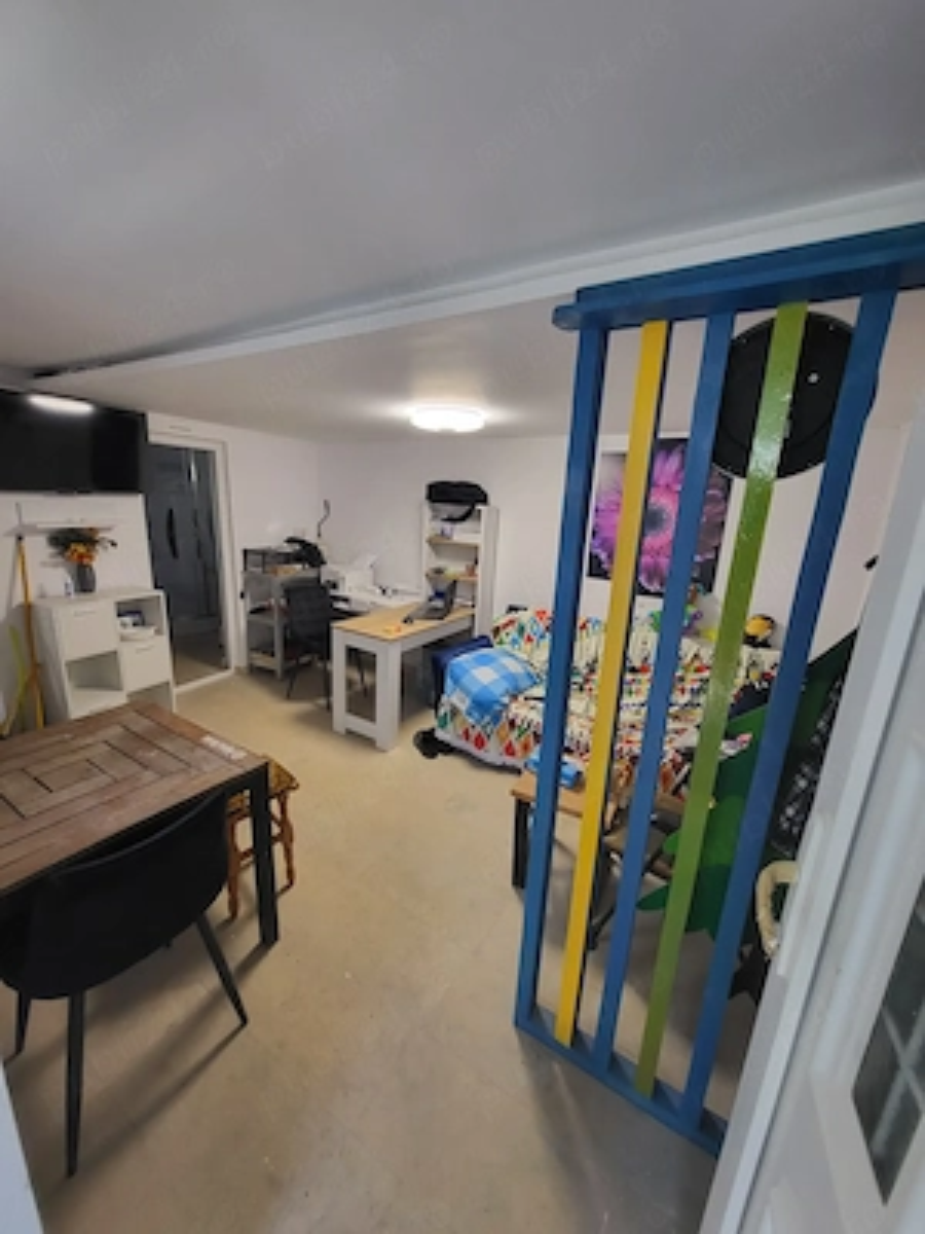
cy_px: 617
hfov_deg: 89.9
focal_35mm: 13
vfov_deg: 106.2
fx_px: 463
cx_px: 462
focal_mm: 1.74
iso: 200
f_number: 2.2
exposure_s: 1/50
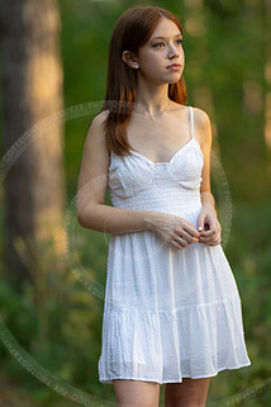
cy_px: 255
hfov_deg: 11.5
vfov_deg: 17.2
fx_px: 1344
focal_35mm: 119
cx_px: 144
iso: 160
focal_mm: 85
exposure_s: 1/500
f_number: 1.2
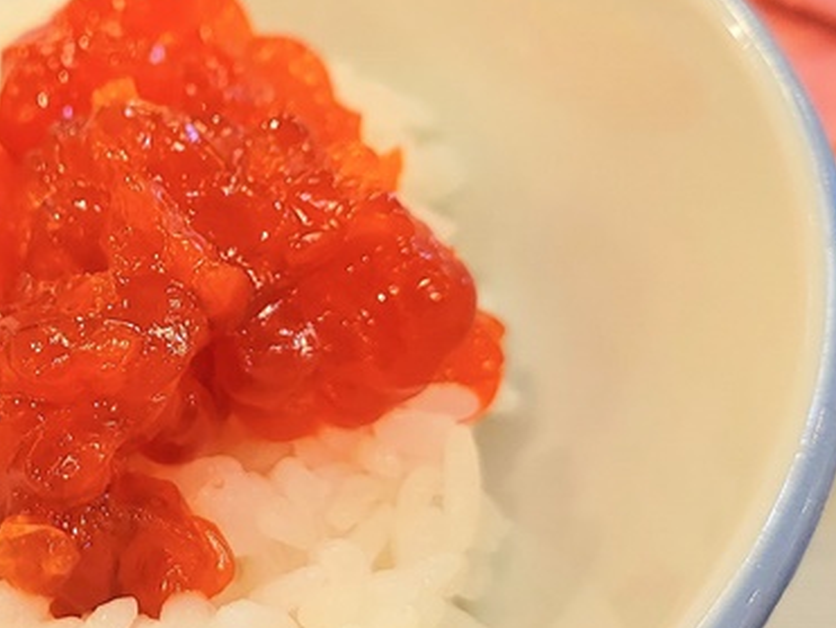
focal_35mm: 70
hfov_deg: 27.0
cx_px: 117
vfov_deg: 21.0
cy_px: 279
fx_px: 1692
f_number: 1.8
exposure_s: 1/100
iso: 320
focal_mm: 5.4
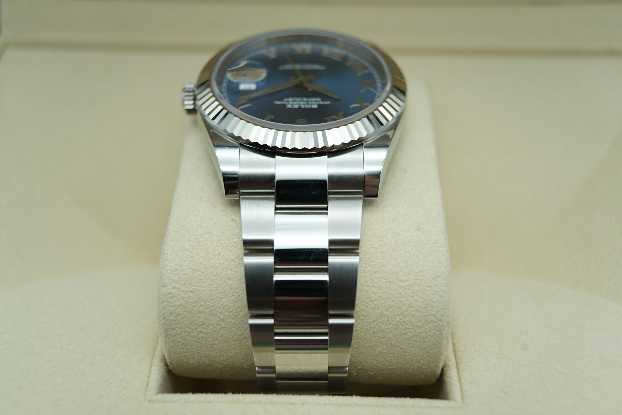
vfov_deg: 37.9
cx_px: 311
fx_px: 605
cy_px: 208
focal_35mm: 35
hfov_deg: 54.4
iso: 400
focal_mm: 35
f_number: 5
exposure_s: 1/250
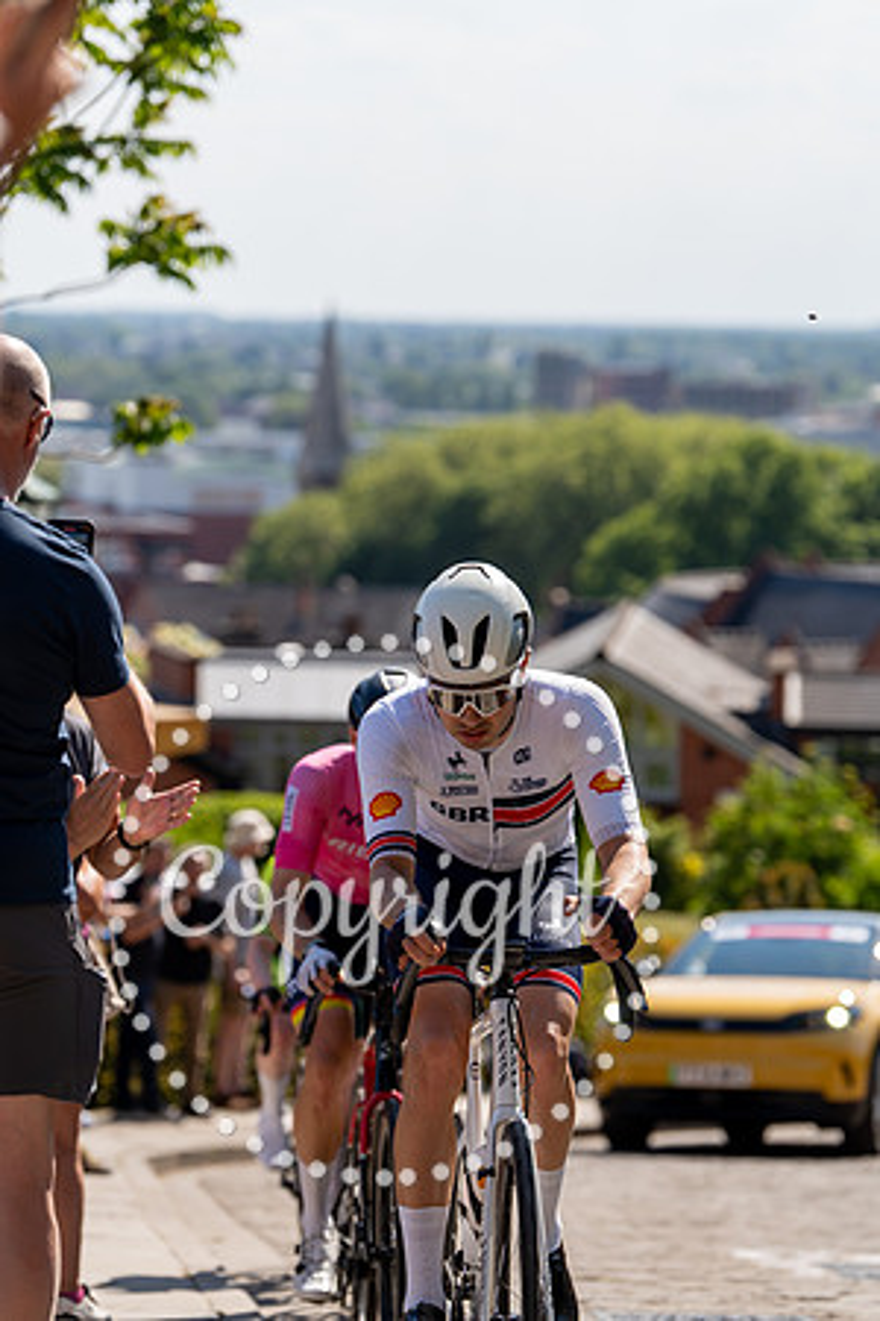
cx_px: 440
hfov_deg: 11.2
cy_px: 660
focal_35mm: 122
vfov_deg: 16.8
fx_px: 4473
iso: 100
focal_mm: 122
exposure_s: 1/1000
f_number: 3.5
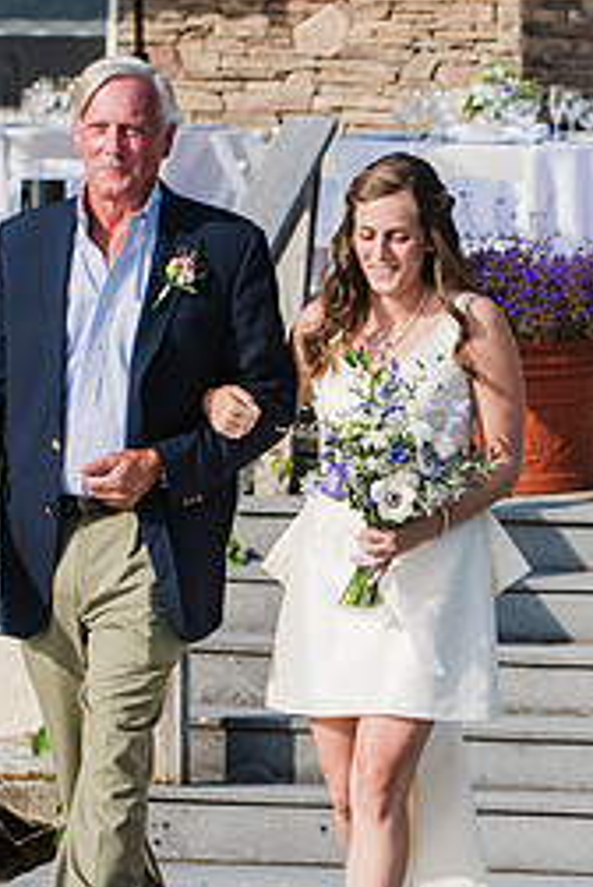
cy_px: 466
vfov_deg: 10.9
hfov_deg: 7.3
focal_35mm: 188
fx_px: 4632
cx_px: 229
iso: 200
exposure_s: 1/1600
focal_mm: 70
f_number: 4
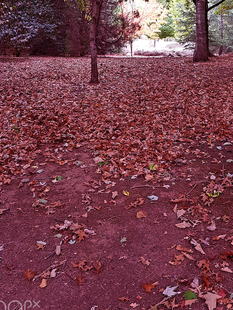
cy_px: 93
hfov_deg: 33.4
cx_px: 153
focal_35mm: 43
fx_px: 386
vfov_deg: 43.0
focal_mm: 4.2
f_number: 1.7
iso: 50
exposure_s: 1/60
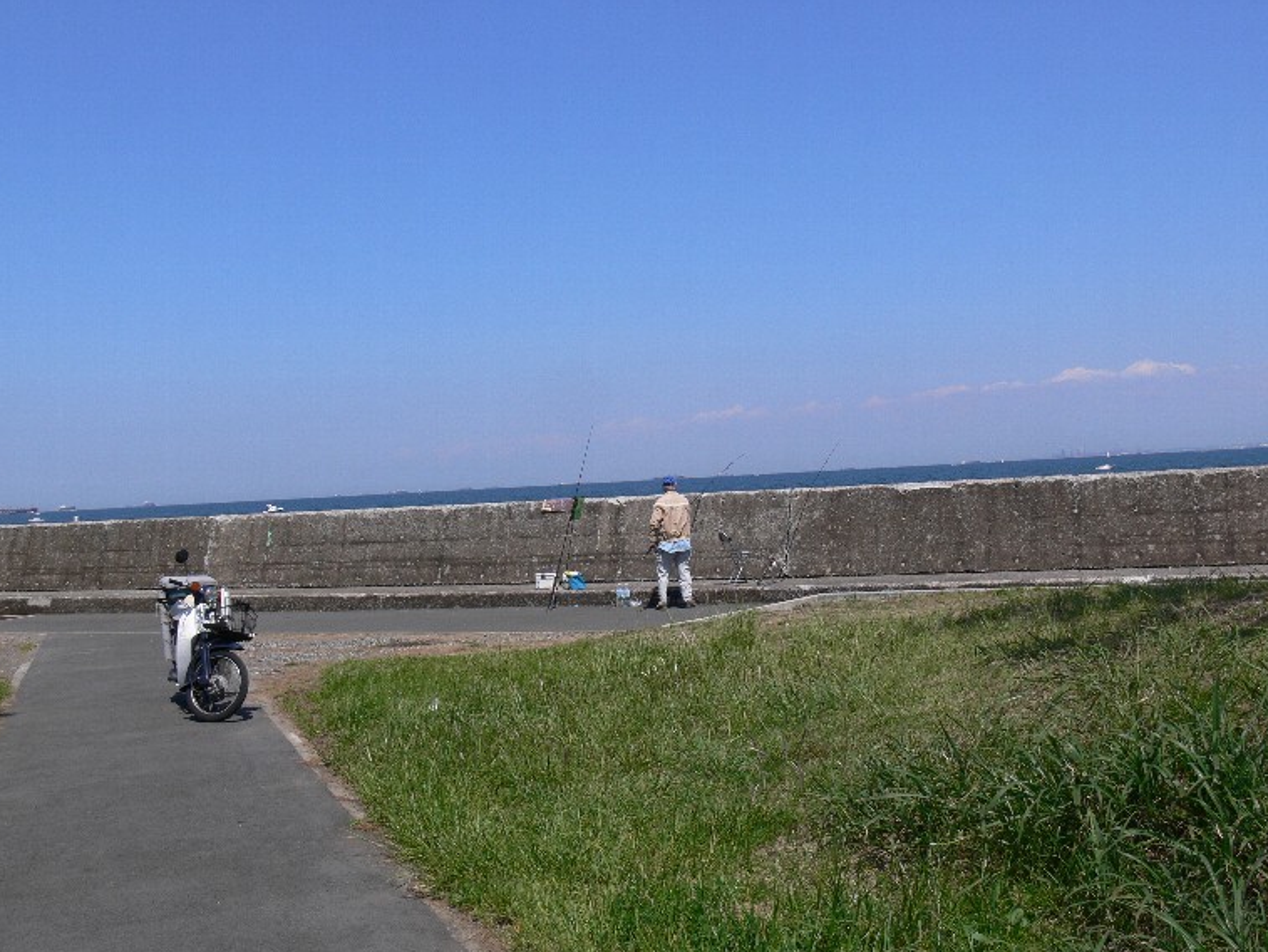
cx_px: 643
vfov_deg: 38.7
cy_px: 469
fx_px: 1356
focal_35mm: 37
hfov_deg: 50.1
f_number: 5.6
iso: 80
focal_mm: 7.4
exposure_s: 1/500
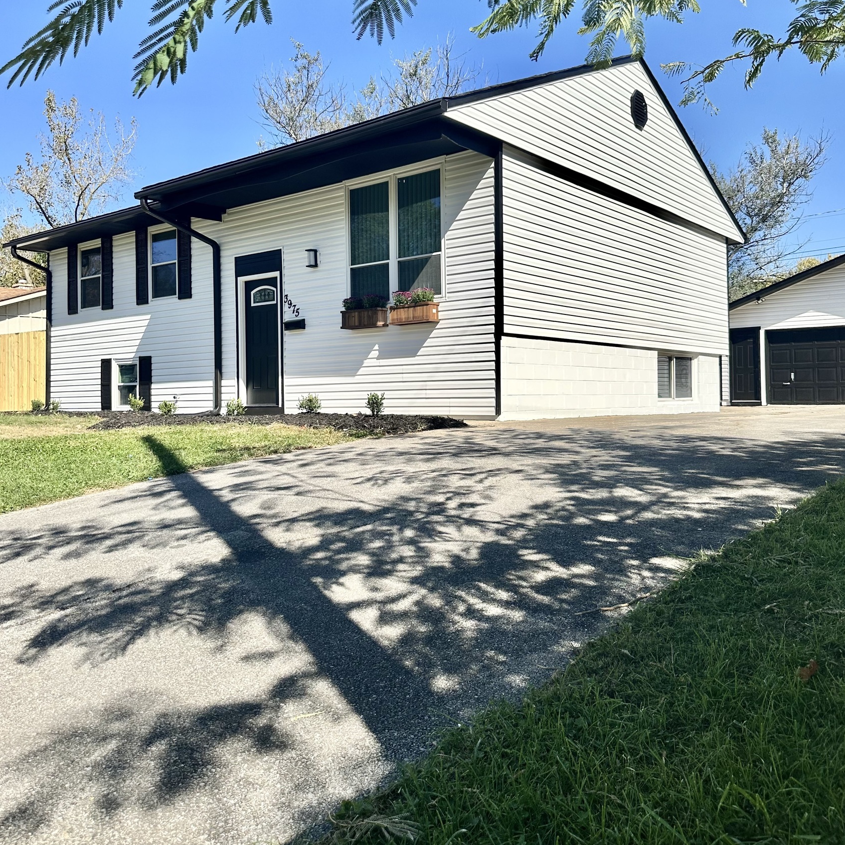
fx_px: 801
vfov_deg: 55.5
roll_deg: +0.2
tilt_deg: +2.1
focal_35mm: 29
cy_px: 375
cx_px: 424
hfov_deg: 55.6
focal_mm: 6.86
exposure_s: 1/5263
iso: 80
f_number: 1.78
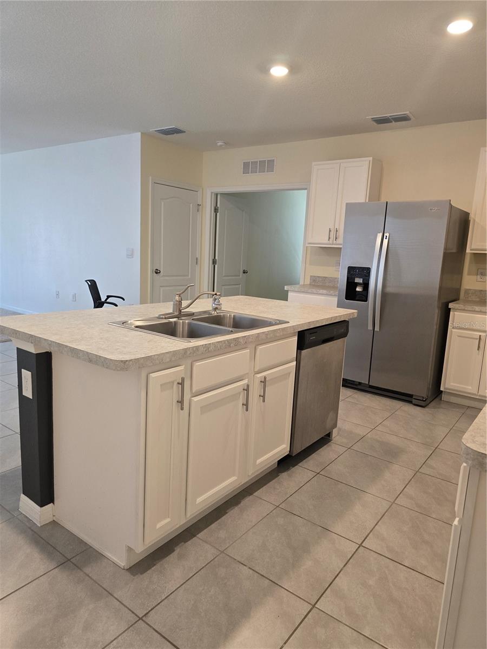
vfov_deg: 73.9
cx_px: 244
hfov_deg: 58.9
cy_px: 324
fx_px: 431
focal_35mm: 23
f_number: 1.7
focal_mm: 6.3
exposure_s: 1/120
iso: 320
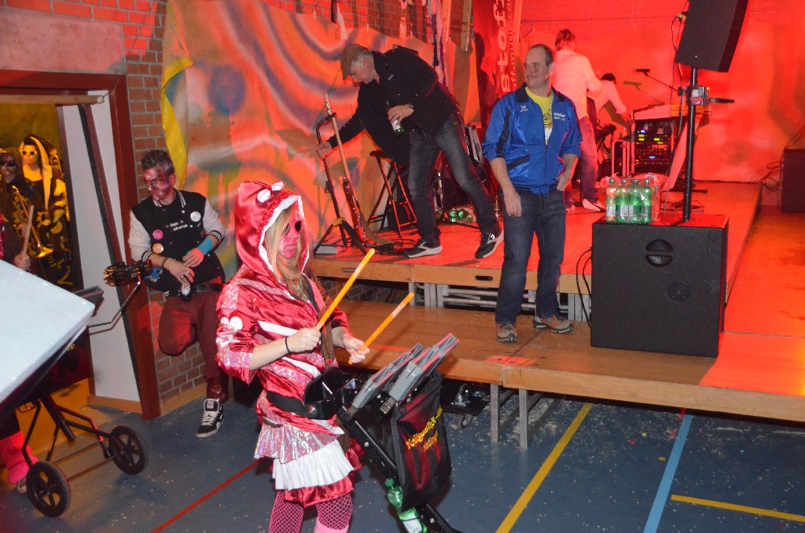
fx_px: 837
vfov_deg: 35.3
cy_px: 266
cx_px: 402
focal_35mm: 38
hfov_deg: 51.4
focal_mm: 25
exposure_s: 1/60
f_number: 4
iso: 3200
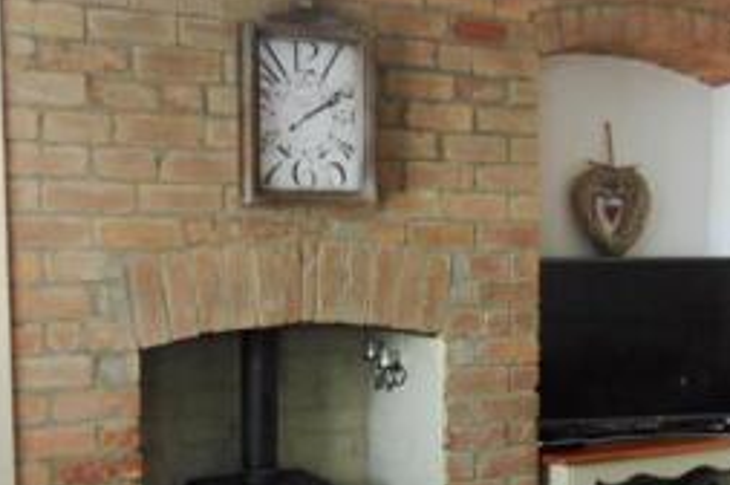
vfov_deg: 22.3
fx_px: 1215
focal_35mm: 60
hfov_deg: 33.3
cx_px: 437
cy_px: 377
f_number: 3
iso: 250
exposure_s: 1/30
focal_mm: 4.5
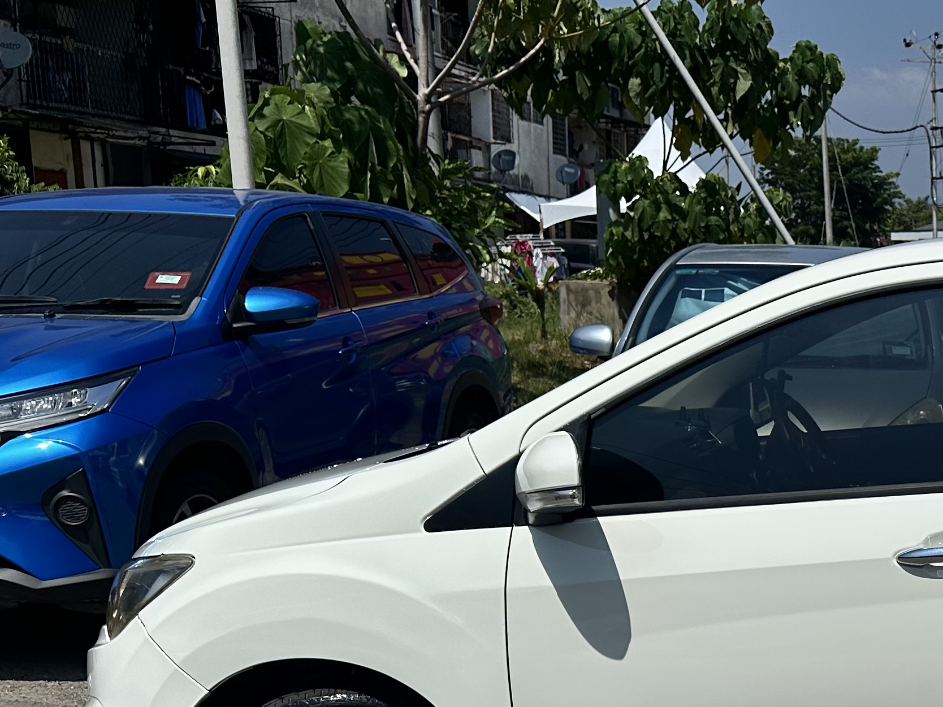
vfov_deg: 24.1
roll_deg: -0.6
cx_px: 1026
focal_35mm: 58
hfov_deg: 30.0
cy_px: 704
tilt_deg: -13.8
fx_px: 1580
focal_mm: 6.86
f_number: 1.78
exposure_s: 1/12048
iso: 80
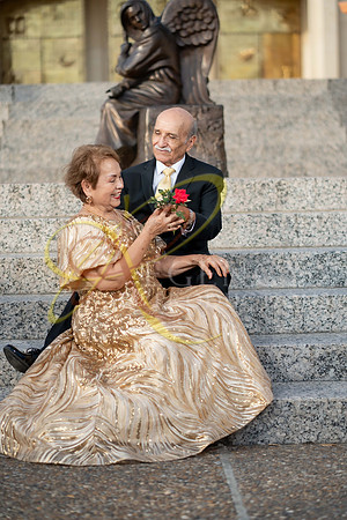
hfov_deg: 16.1
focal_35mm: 85
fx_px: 1229
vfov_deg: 23.9
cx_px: 174
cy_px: 260
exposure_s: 1/2000
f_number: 2.2
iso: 200
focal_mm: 85
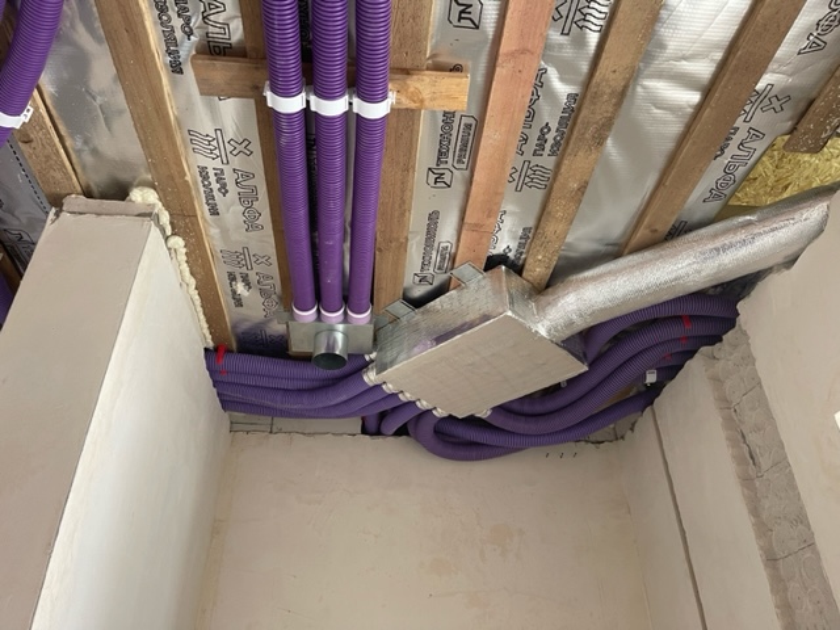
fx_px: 631
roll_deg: +0.9
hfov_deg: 67.3
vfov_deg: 53.1
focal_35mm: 26
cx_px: 420
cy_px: 315
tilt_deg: +33.9
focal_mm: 5.1
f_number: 1.6
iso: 200
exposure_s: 1/60
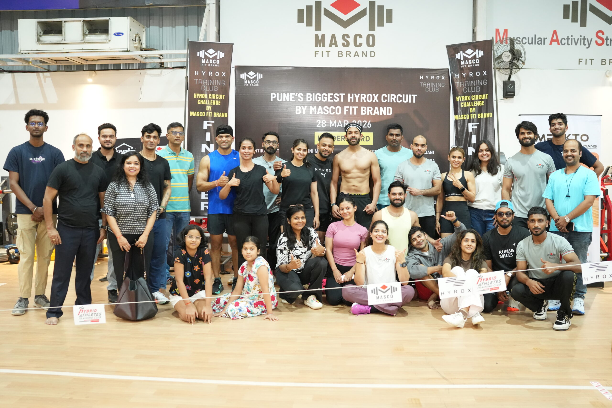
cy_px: 204
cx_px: 306
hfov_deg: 54.4
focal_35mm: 35
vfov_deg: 37.9
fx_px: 595
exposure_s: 1/200
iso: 6400
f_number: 2.2
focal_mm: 35
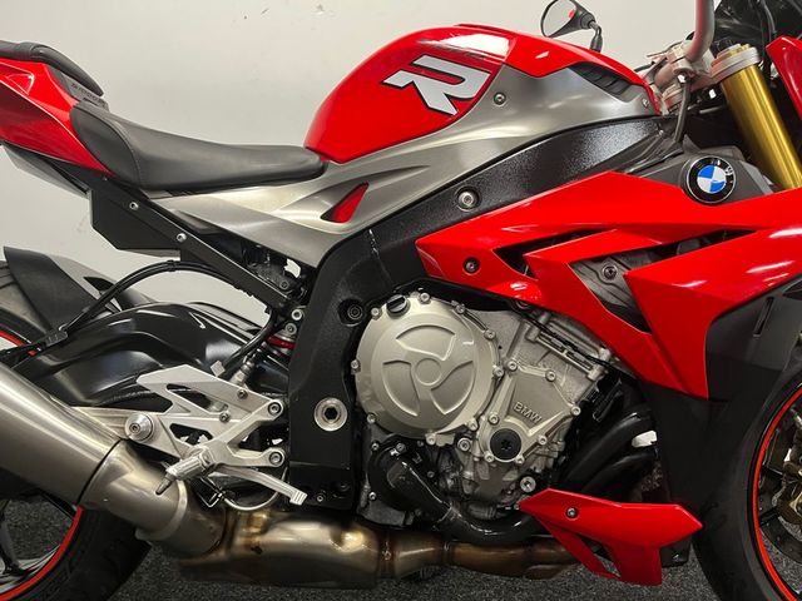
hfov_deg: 67.3
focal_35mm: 26
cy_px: 300
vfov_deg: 53.1
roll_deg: +0.0
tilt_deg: -3.9
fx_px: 602
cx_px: 401
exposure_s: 1/50
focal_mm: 5.1
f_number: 1.6
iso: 250
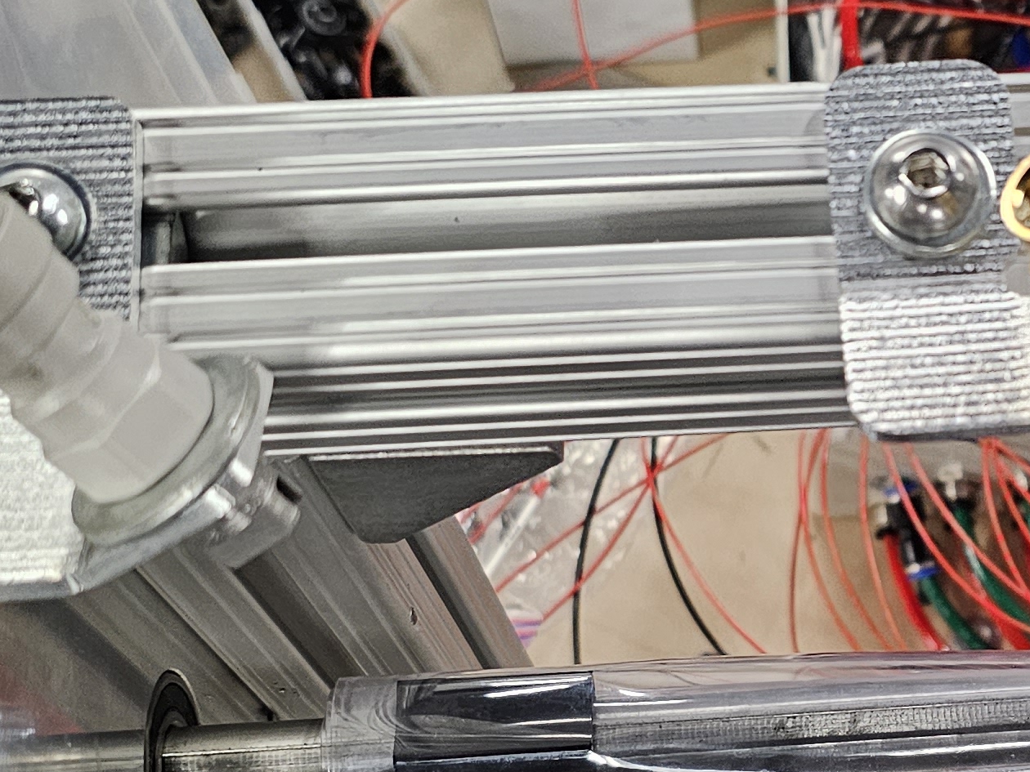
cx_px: 1007
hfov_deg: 25.5
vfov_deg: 20.0
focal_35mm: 73
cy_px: 583
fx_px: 2172
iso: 500
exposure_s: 1/60
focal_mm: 6.3
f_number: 1.7
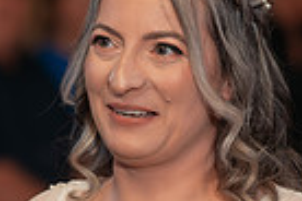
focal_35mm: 368
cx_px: -15
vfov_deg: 3.7
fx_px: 3087
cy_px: 215
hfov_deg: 5.6
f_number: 2
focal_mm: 85
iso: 1600
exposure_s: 1/200
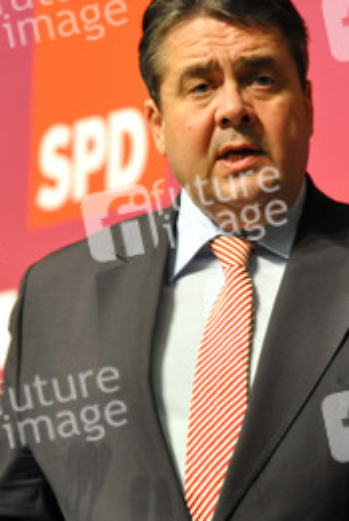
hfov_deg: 4.3
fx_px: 4684
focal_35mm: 323
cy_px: 315
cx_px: 244
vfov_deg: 6.4
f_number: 4.8
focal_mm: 140
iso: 1600
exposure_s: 1/80
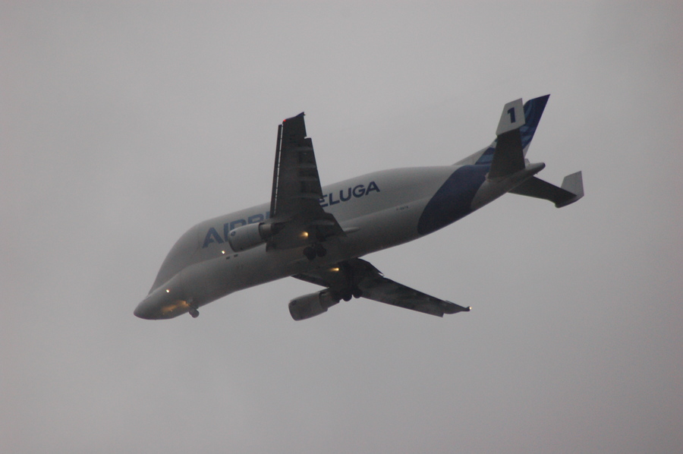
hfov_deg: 4.6
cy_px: 227
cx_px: 342
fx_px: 8528
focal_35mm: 450
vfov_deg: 3.0
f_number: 5.6
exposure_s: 1/400
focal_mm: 300
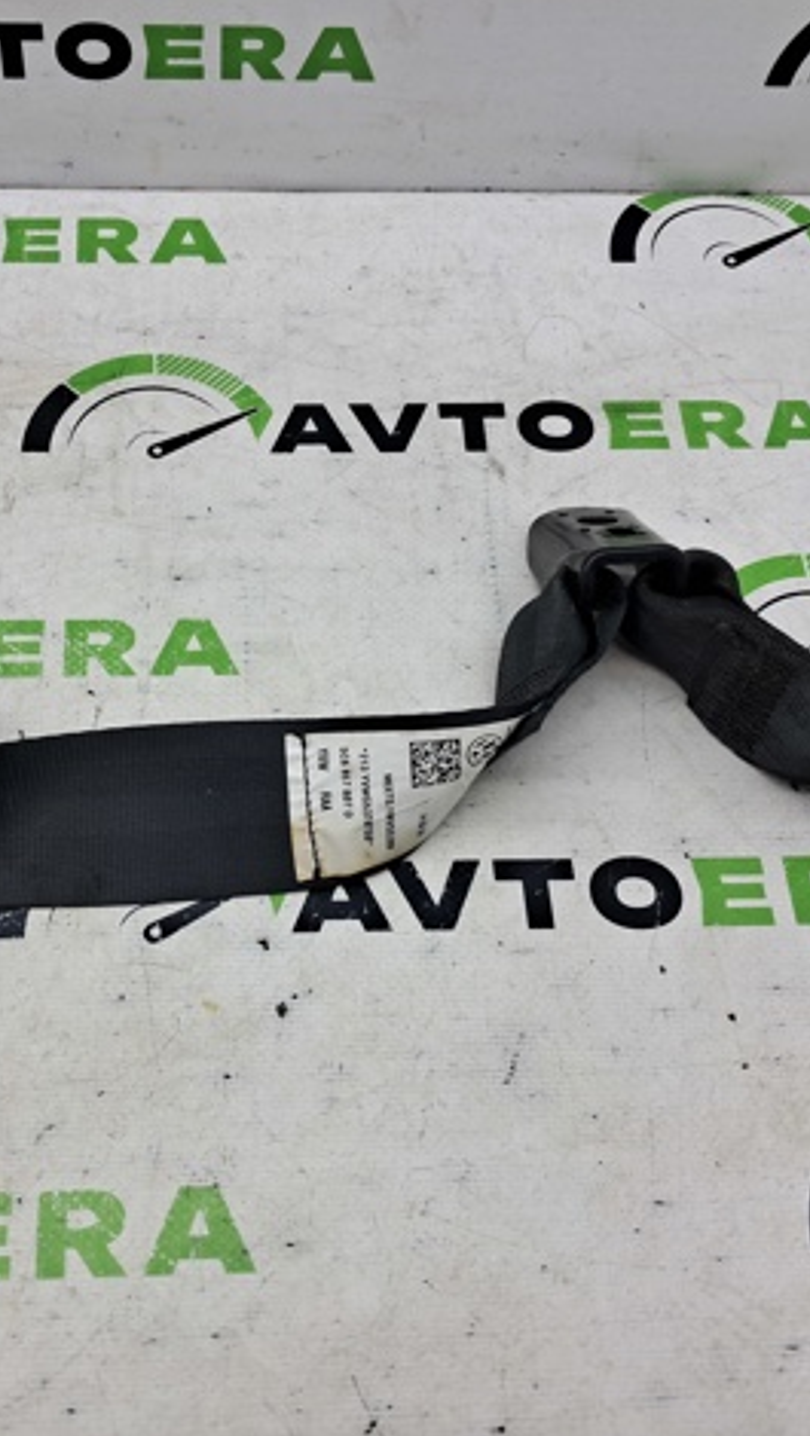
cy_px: 710
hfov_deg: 29.6
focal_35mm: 40
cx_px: 278
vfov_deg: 50.5
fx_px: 1525
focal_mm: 4
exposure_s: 1/100
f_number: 1.8
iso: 50
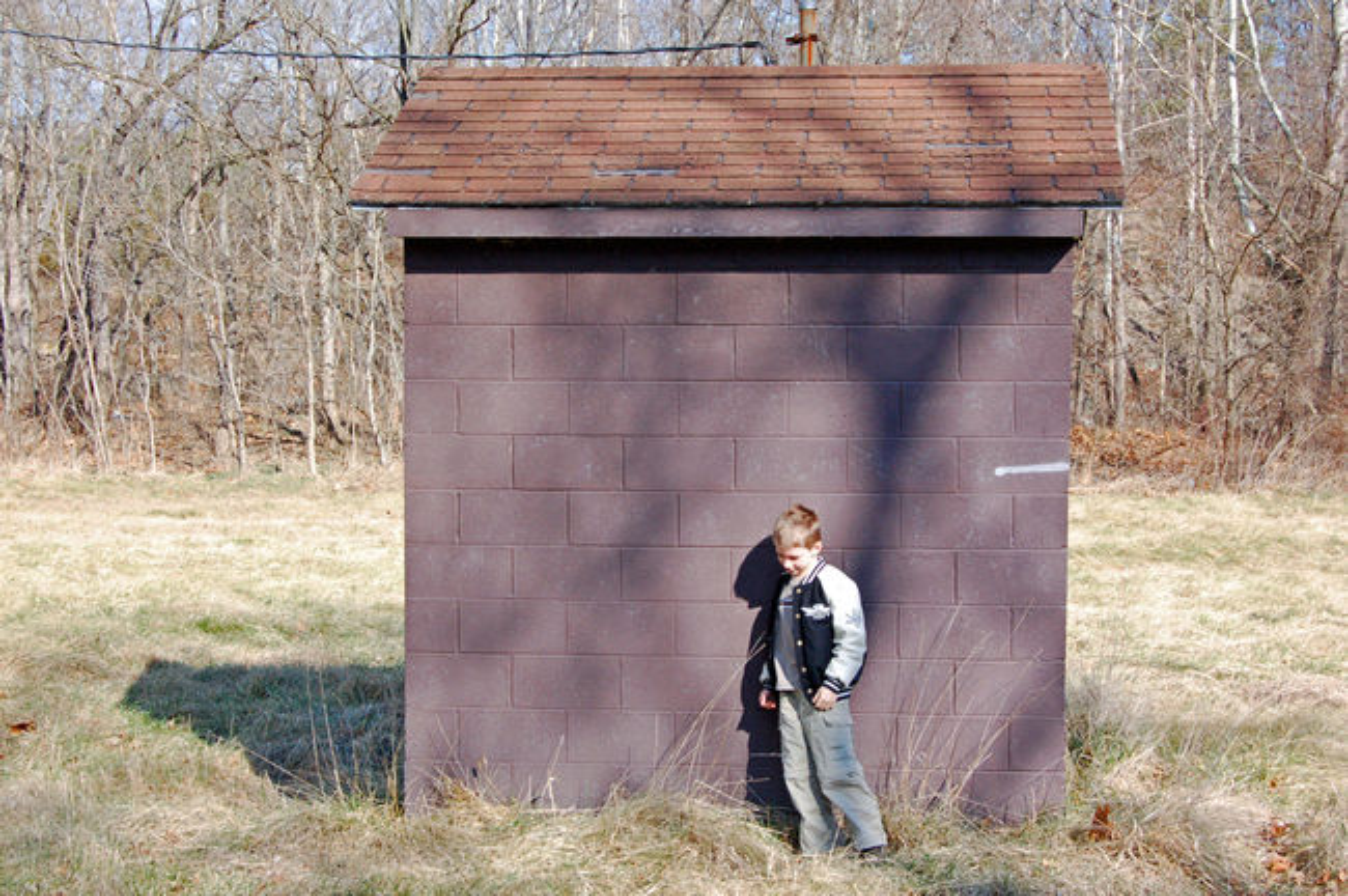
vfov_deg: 21.5
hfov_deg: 31.9
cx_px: 674
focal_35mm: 63
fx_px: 2357
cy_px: 448
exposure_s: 1/500
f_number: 11
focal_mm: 42
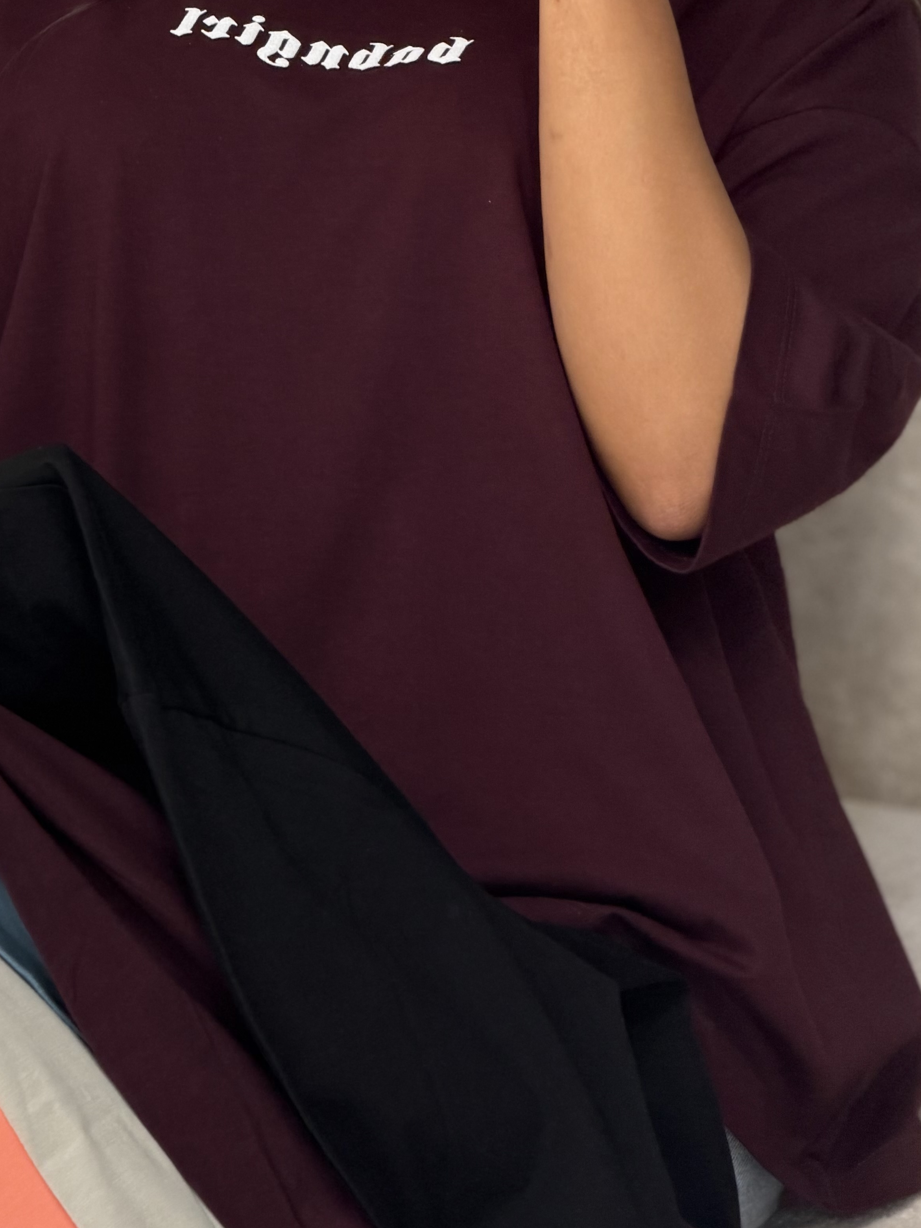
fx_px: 6491
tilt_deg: -7.7
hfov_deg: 8.1
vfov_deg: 10.8
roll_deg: -0.5
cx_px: 161
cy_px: 302
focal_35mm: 183
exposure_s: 1/100
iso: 80
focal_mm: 16.89
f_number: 2.8
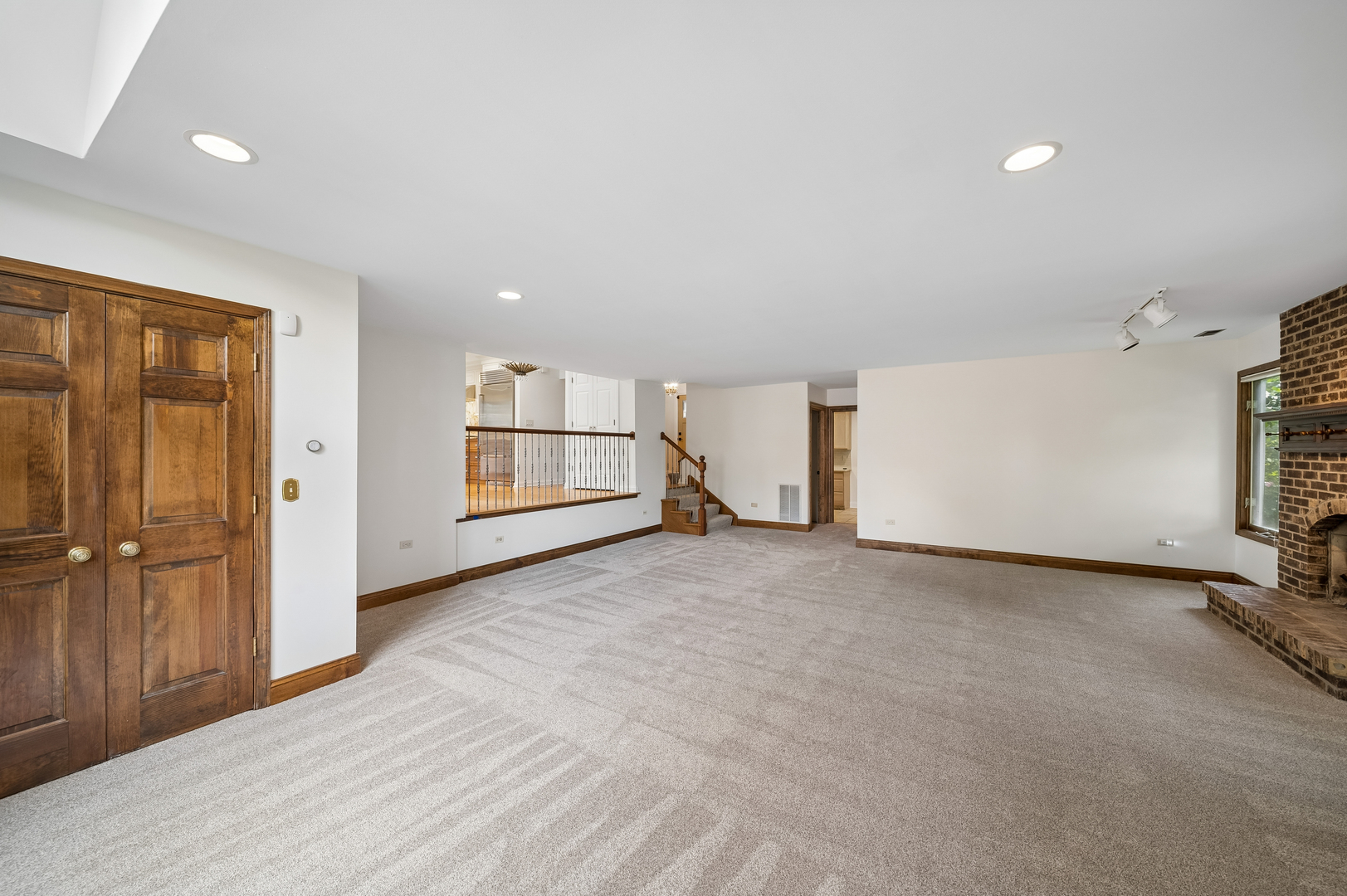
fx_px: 486
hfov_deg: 108.4
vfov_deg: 85.4
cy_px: 448
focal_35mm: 13
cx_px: 674
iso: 400
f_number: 8
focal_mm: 13
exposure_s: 1/10
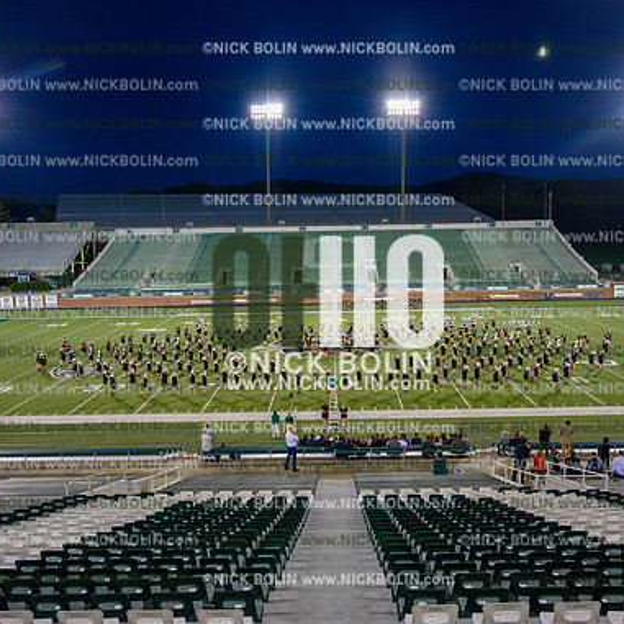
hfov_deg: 52.5
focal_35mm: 31
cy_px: 313
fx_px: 632
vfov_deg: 52.5
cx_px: 328
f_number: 4
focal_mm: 24
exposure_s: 1/1000
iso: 4000
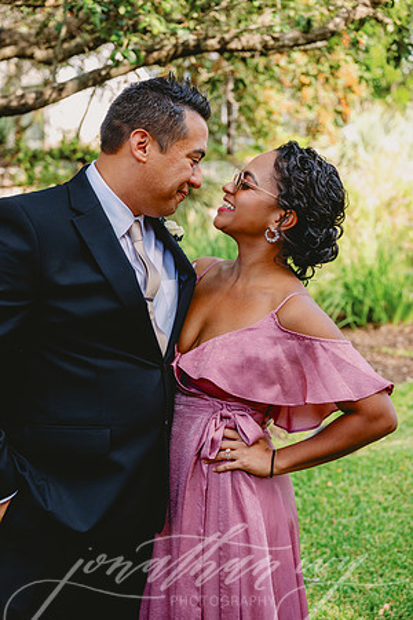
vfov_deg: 37.5
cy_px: 310
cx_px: 206
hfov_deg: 25.5
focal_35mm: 53
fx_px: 912
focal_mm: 53
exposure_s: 1/320
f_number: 3.5
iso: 500
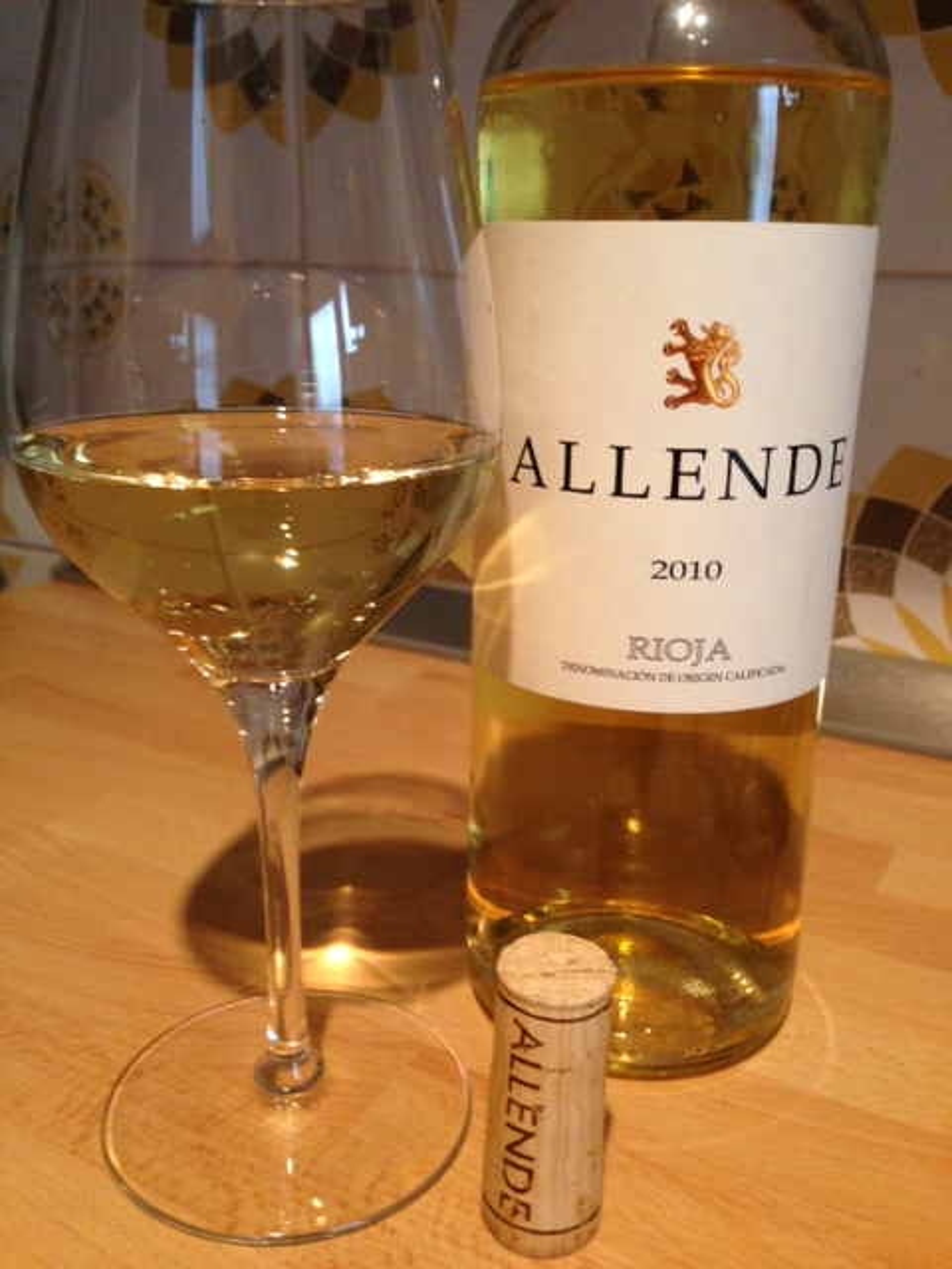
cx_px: 476
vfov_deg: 55.4
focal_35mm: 33
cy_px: 634
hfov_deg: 42.9
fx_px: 1210
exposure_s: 1/20
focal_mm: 4.12
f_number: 2.4
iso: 160
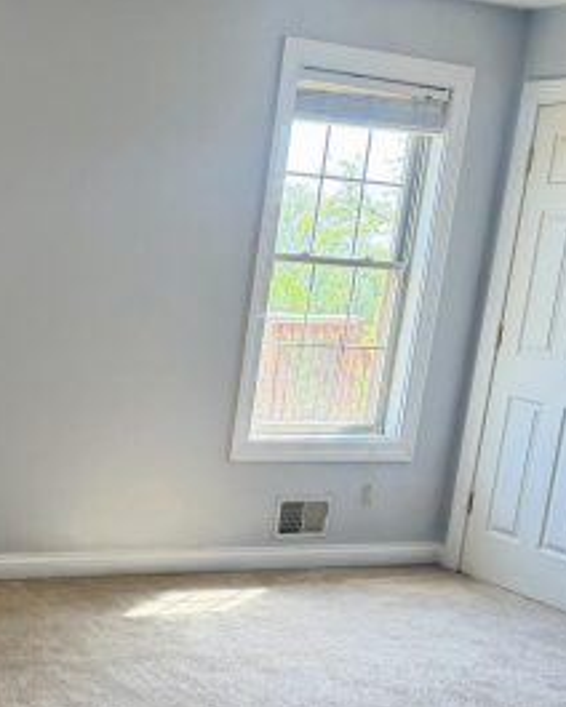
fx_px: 1235
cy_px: 503
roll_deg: -4.6
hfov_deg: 24.7
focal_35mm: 59
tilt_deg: -12.1
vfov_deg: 31.6
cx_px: 11
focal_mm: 6.76
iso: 125
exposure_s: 1/207
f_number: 1.78
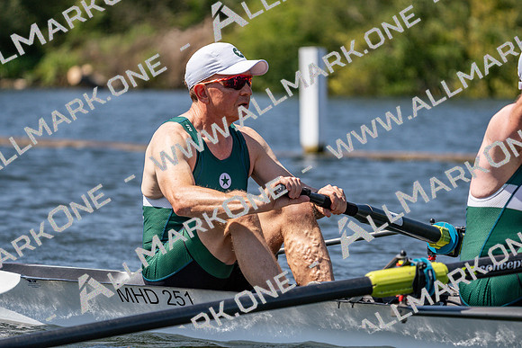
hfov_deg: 8.2
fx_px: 3626
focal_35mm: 250
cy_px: 174
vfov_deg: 5.5
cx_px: 261
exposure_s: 1/2000
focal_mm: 250
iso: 250
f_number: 5.6
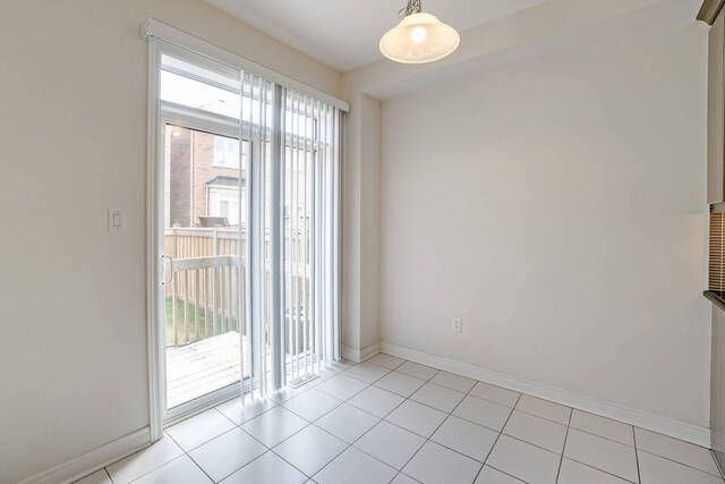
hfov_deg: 100.4
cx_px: 362
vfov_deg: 77.4
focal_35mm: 15
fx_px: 302
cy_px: 242
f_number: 7.1
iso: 500
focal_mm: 10
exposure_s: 1/100
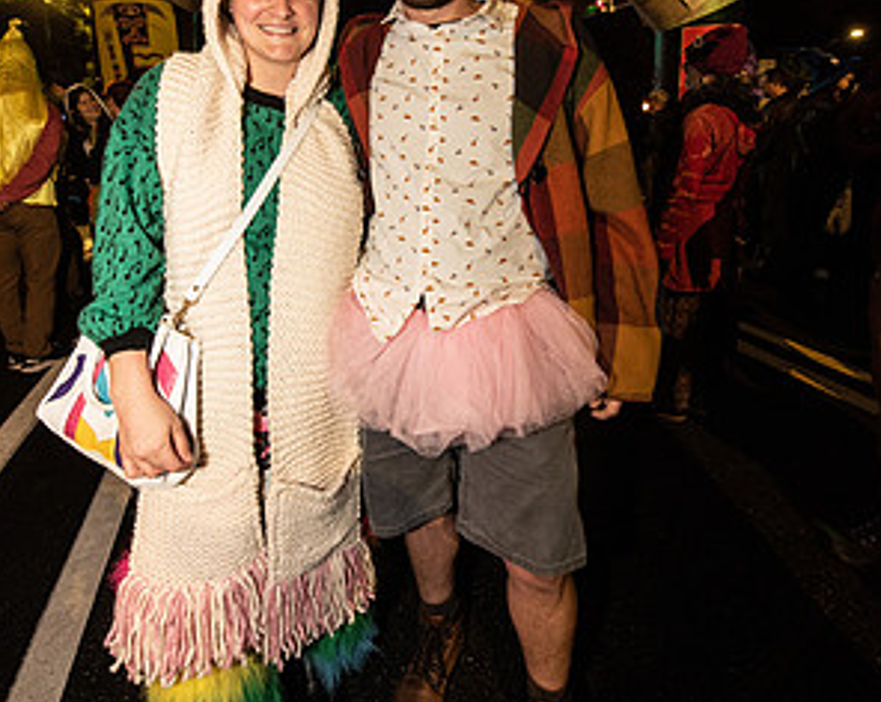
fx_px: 521
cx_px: 438
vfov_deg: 66.5
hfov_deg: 80.4
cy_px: 247
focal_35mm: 20
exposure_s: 1/80
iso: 2000
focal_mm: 14
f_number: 3.5
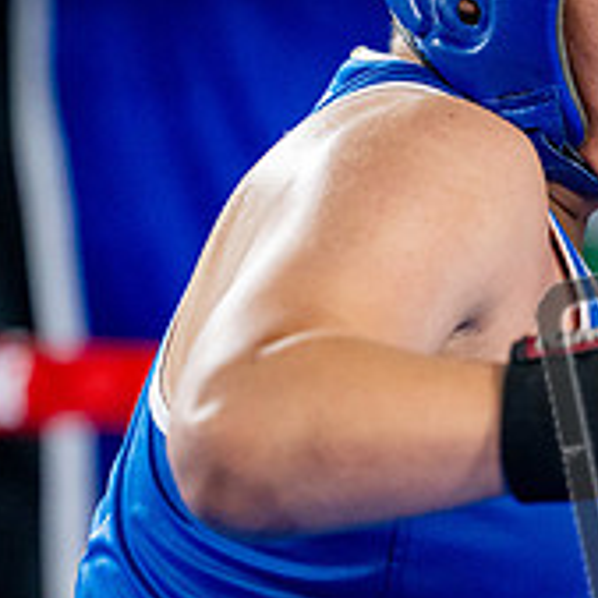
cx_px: 545
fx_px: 8541
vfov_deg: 4.0
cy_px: 341
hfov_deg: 4.0
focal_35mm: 437
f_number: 2
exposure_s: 1/1000
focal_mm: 150
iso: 4000
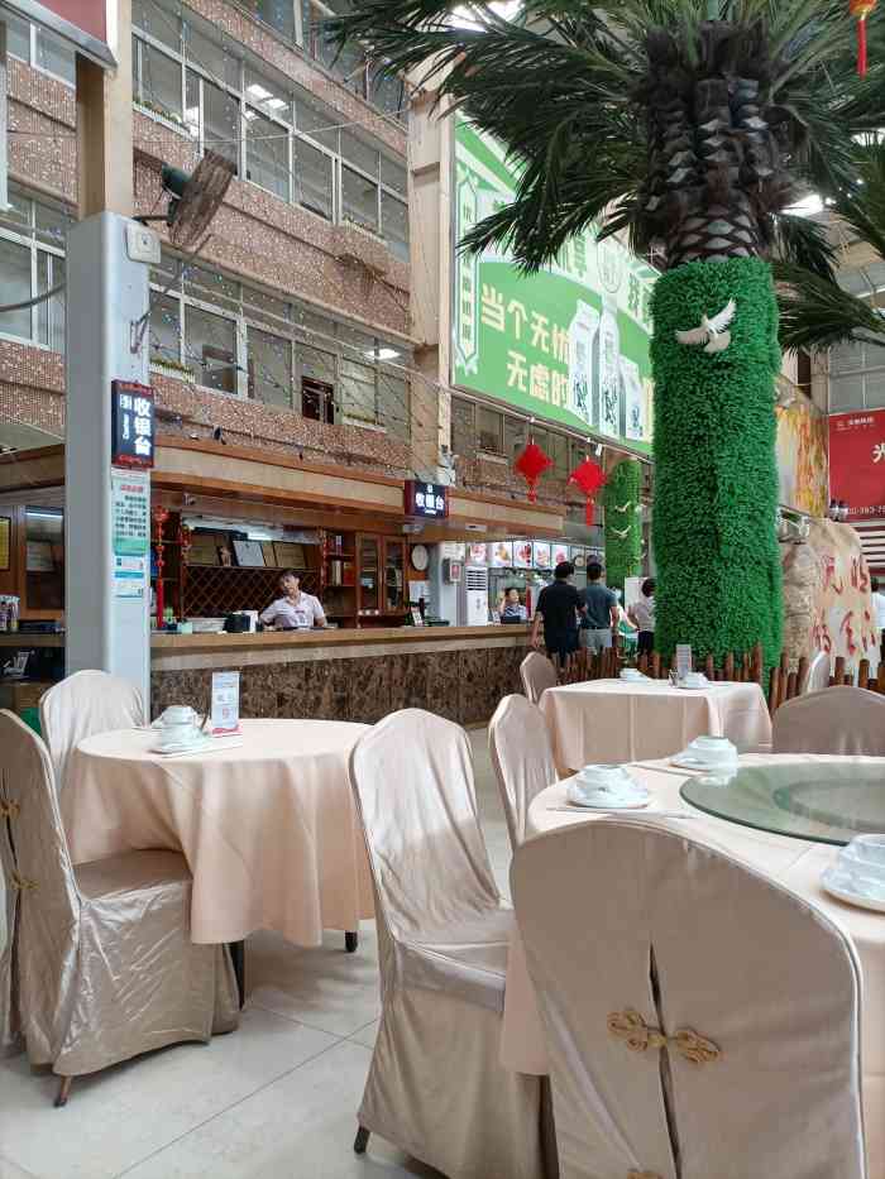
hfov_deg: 53.1
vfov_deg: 67.3
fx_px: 886
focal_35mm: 26
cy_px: 590
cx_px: 442
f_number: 1.8
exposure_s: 1/50
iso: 273
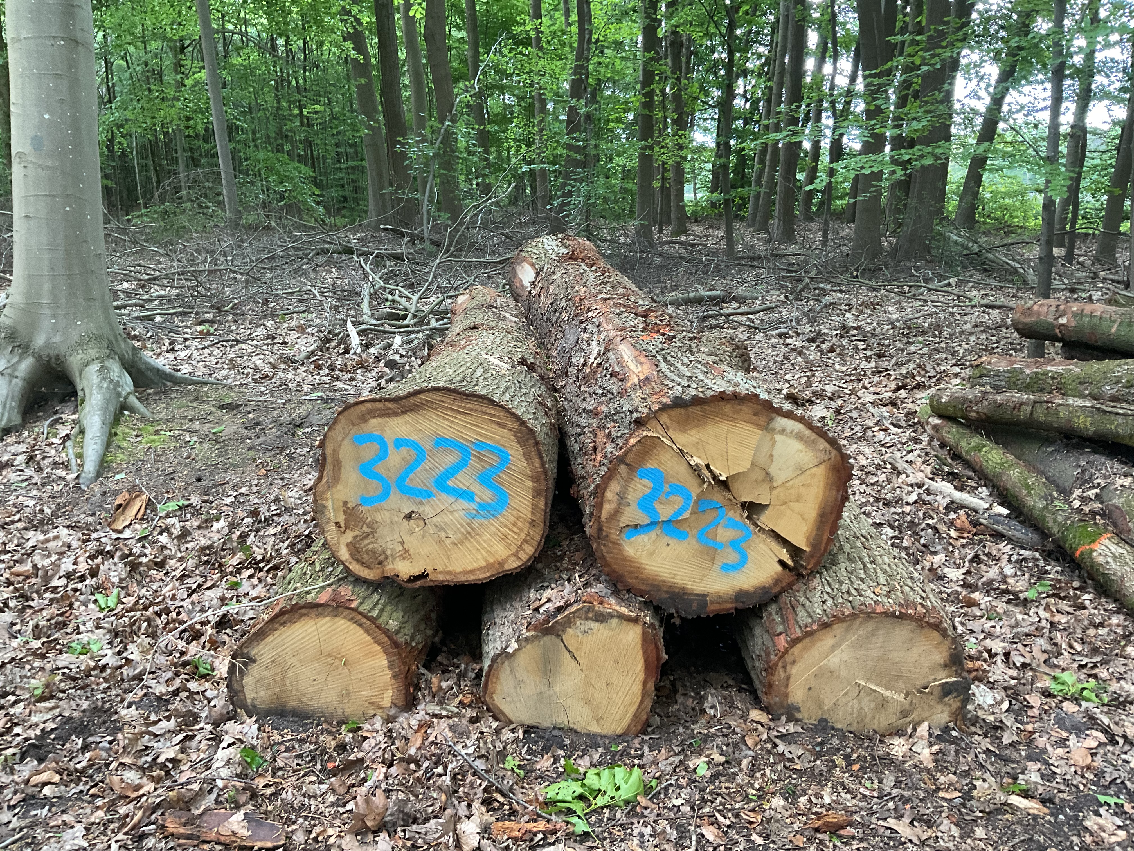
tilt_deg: -13.7
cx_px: 567
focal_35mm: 29
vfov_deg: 48.2
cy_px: 426
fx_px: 950
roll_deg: -0.2
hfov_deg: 61.7
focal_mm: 3
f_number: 1.8
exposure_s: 1/60
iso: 125
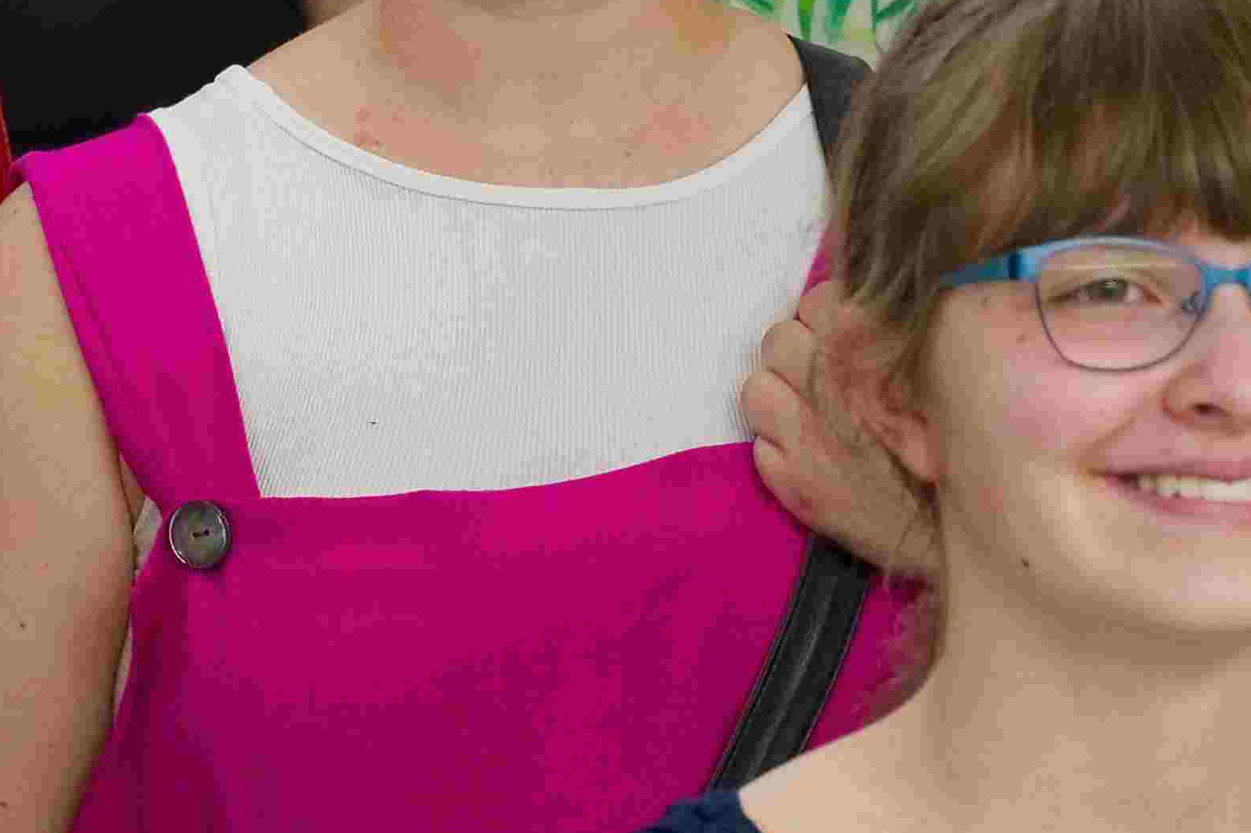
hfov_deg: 6.9
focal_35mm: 299
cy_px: 50
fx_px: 10388
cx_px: 571
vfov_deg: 4.6
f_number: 4
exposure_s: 1/60
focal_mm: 58
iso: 560
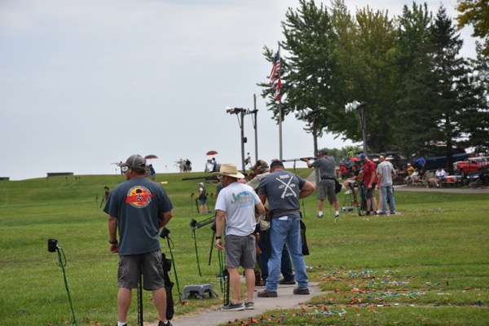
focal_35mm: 135
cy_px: 163
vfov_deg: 10.2
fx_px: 1834
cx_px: 244
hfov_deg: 15.2
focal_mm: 90
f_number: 8
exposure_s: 1/250
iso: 100
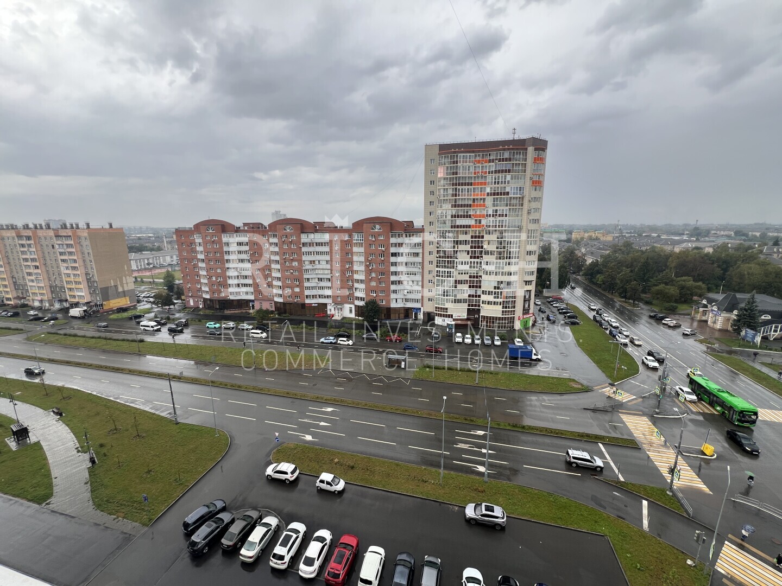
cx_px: 391
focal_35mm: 13
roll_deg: +0.3
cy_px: 293
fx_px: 294
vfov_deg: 89.9
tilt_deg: -12.6
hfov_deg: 106.2
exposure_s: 1/152
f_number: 1.8
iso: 32
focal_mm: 1.57
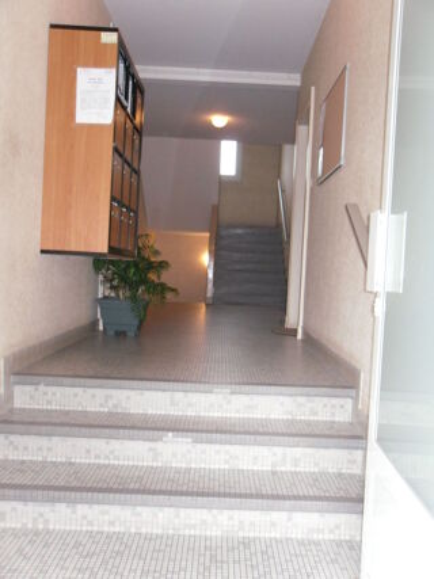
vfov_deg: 52.6
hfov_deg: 40.7
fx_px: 585
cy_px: 290
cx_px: 217
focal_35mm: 35
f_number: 3.5
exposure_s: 1/45
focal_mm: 6.3
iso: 400
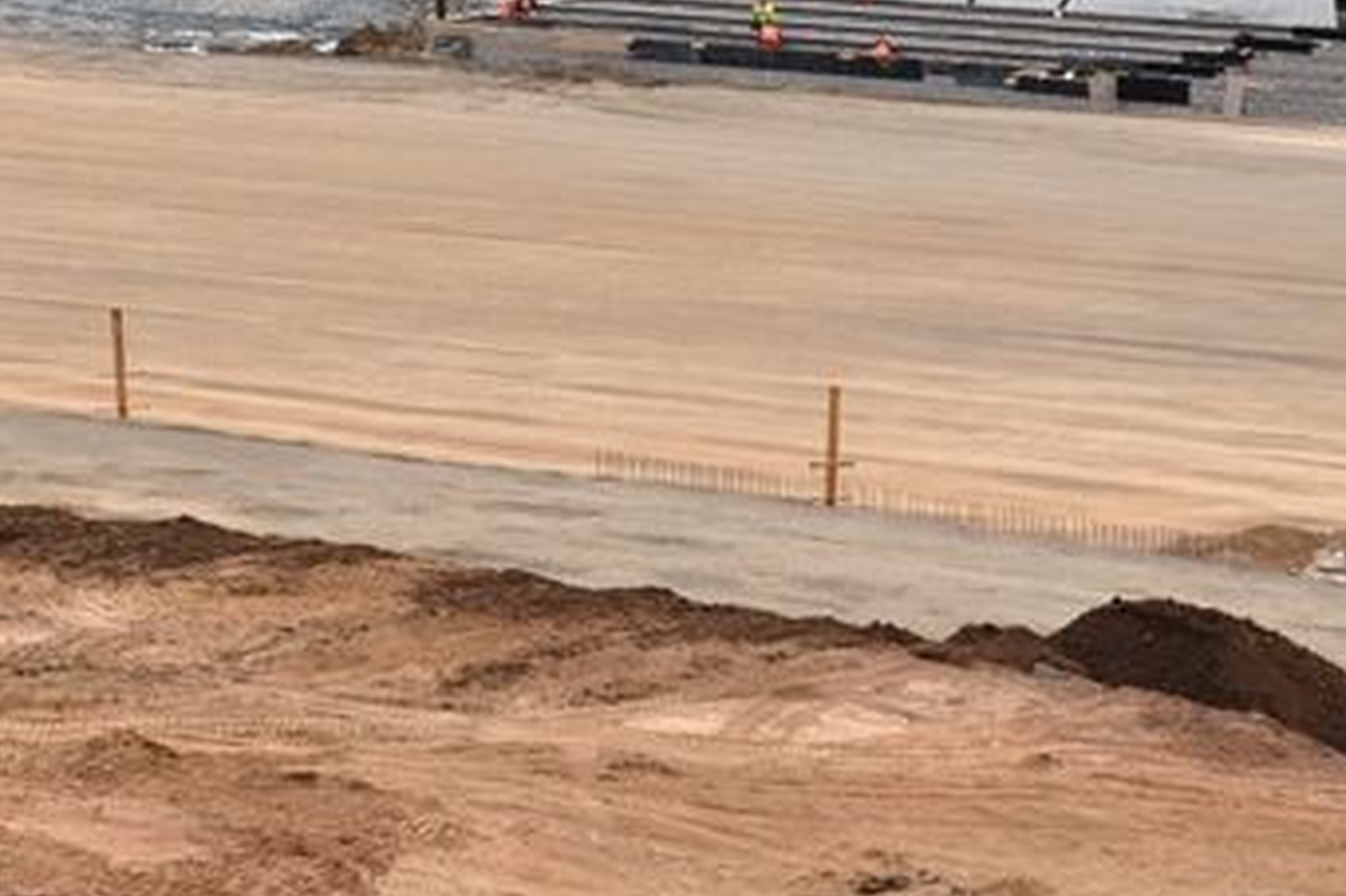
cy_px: 4
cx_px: 434
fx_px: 4540
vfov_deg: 11.2
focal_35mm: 122
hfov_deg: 16.8
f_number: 10
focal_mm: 27
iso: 200
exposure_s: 1/100
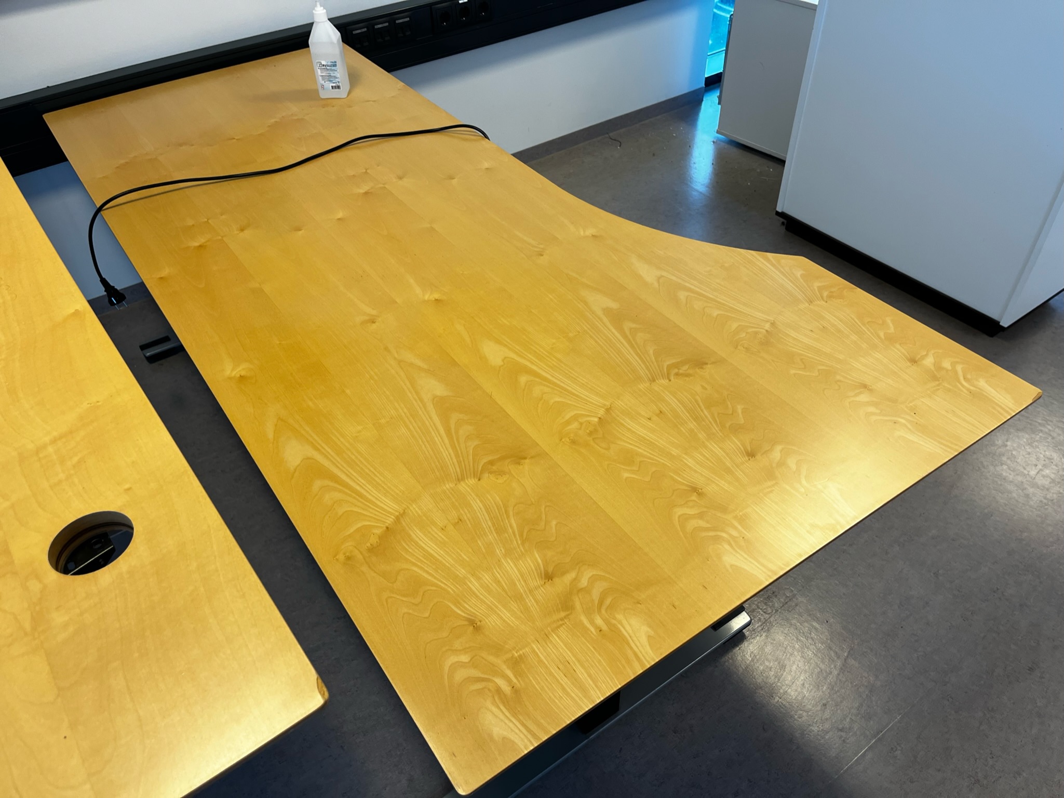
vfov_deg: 53.0
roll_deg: +1.3
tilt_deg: -42.5
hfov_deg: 67.3
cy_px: 399
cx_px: 532
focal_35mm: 26
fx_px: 799
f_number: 1.6
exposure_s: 1/100
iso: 64
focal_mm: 5.1
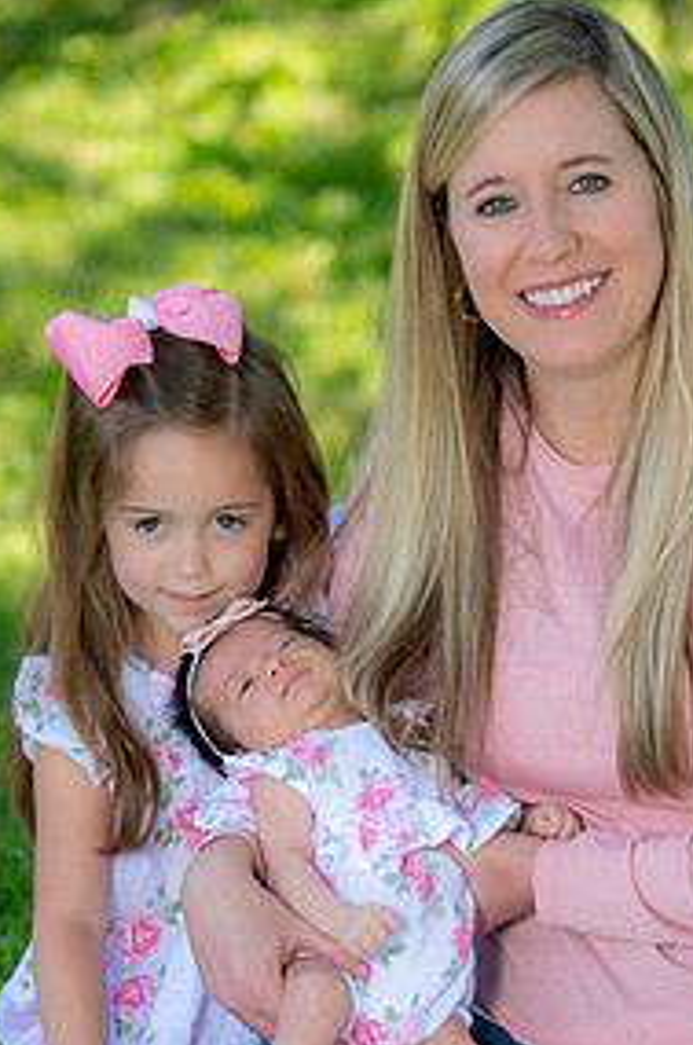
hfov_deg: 7.7
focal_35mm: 177
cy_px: 763
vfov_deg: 11.6
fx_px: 5129
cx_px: 412
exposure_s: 1/250
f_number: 2.8
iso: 100
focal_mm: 112
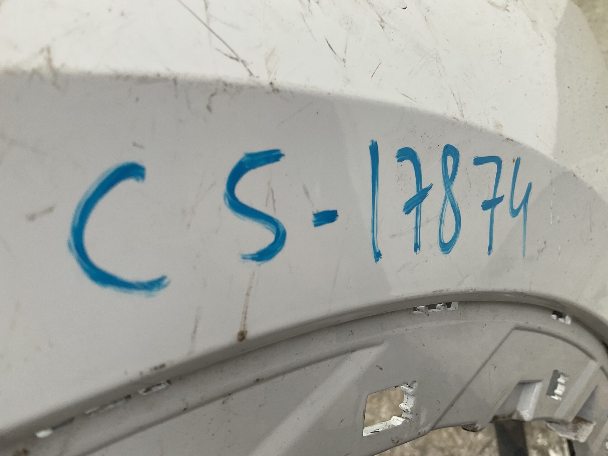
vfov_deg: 48.2
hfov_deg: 61.7
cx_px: 304
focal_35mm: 29
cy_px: 228
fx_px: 509
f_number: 1.8
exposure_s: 1/120
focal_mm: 3
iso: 32
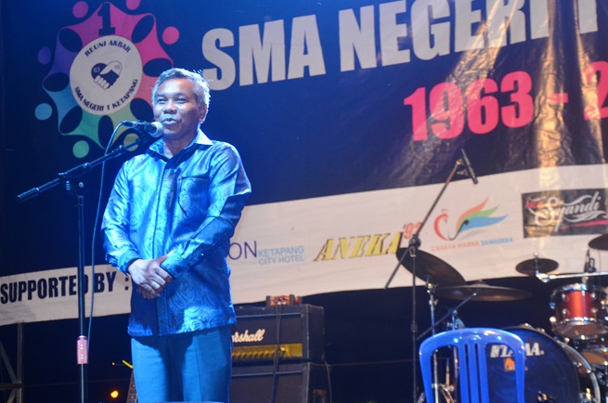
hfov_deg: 23.2
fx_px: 1483
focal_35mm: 88
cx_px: 334
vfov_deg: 15.5
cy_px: 176
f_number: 4.8
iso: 800
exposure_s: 1/60
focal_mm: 48
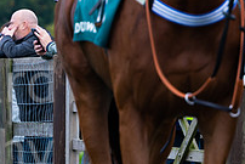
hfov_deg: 5.1
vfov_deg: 3.4
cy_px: 94
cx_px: -99
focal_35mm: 401
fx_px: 2731
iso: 400
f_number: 4
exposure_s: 1/800
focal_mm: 140
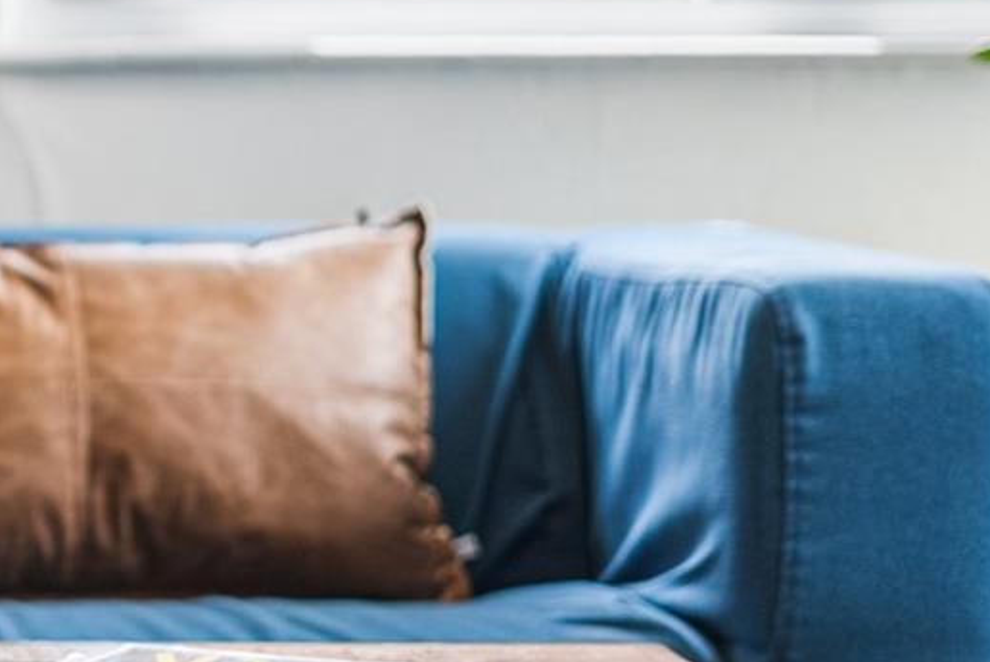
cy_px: 138
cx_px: -294
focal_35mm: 155
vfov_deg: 8.9
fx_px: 4266
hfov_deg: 12.8
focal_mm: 50
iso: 250
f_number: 1.8
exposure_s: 1/400
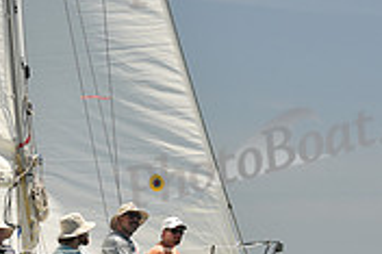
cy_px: 296
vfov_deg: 4.8
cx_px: 15
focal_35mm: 284
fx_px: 3011
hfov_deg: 7.2
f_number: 5.6
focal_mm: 86
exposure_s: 1/800
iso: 250
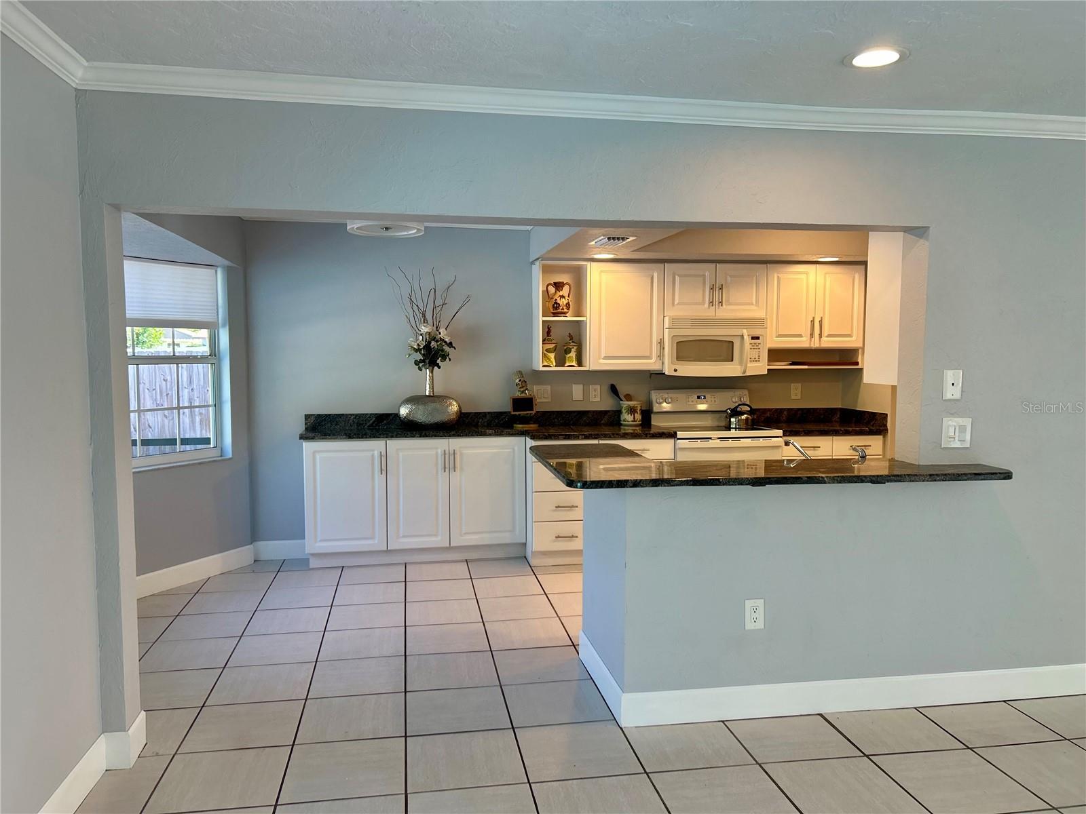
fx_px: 816
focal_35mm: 26
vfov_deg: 53.1
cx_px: 543
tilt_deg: -3.6
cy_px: 407
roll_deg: +0.4
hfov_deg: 67.3
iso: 50
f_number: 1.5
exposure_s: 1/120
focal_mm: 5.7
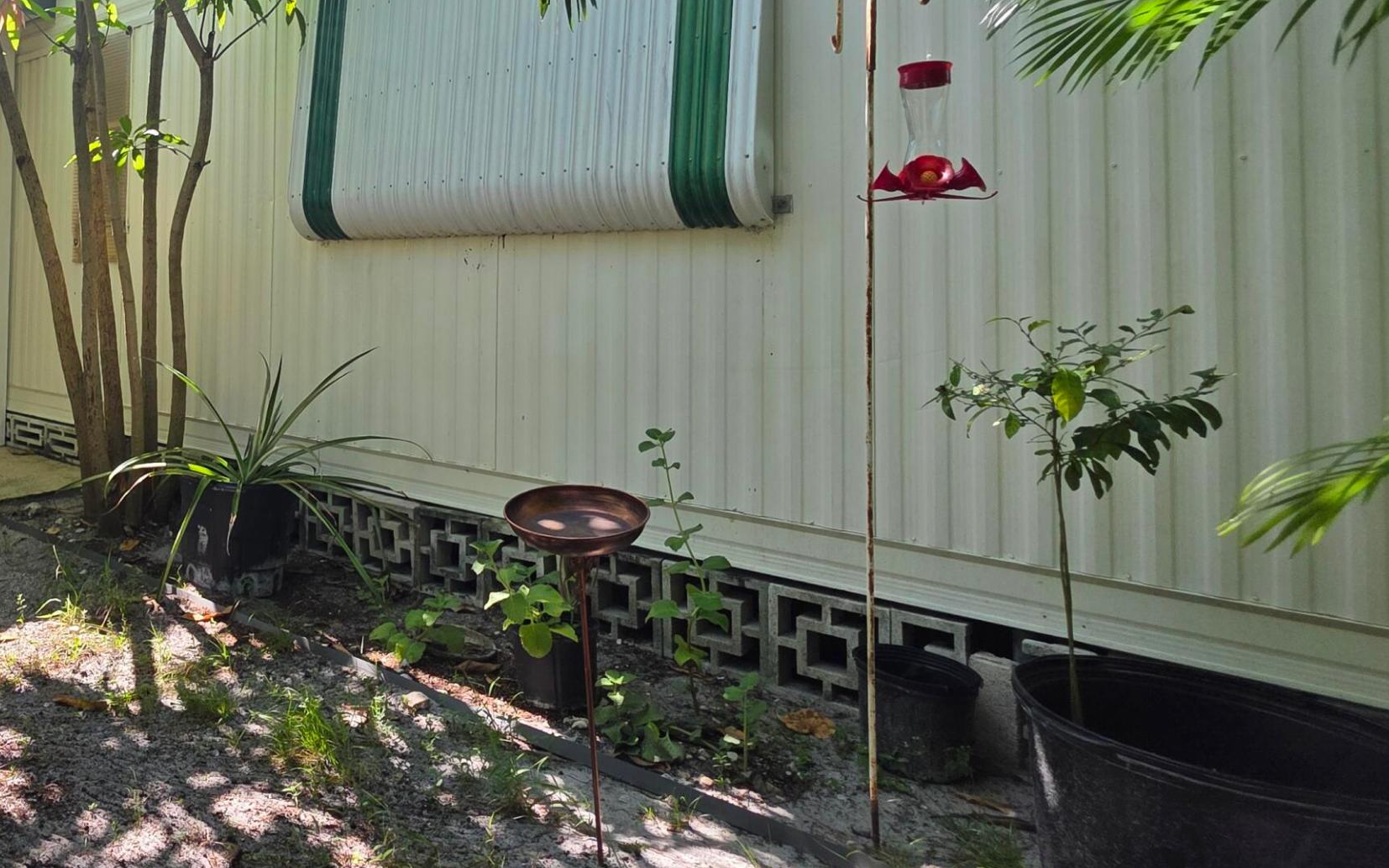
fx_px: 908
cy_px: 255
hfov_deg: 67.4
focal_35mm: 24
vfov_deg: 49.7
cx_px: 268
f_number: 1.9
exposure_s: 1/493
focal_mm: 2.2
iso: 40
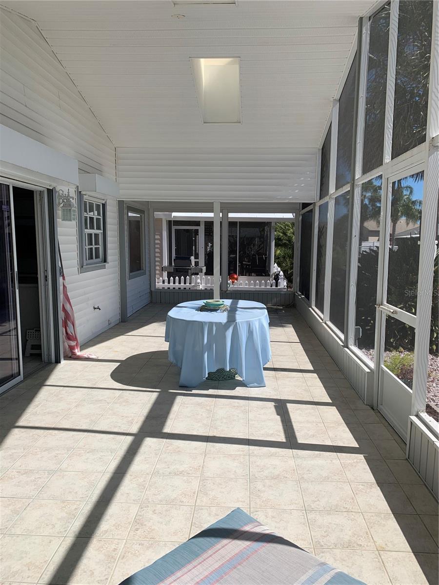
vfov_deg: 67.3
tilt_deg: -6.2
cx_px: 220
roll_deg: -0.7
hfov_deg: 53.1
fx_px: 440
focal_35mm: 26
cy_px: 292
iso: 25
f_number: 1.8
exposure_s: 1/2160
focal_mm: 4.25
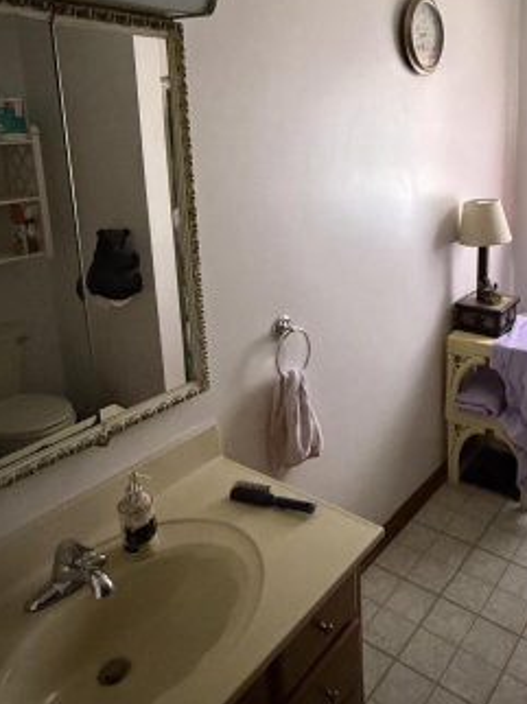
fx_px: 589
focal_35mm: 29
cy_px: 244
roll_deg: +0.9
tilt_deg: -11.0
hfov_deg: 47.2
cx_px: 363
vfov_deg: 60.5
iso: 1000
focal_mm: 2.22
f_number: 2.2
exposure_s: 1/60
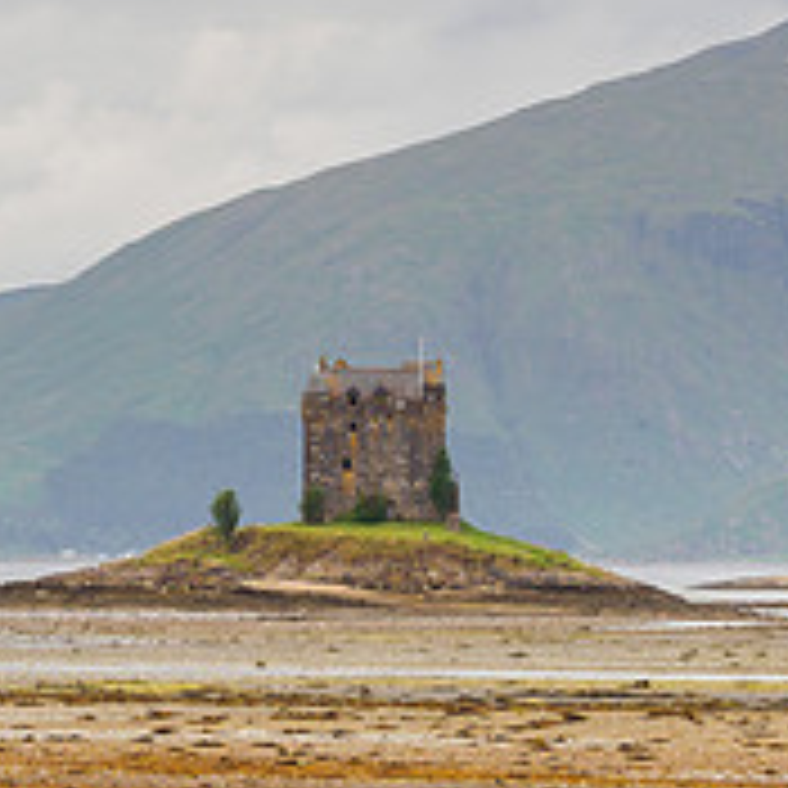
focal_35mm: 336
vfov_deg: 5.2
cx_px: 35
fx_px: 8654
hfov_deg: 5.2
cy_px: 240
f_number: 7.1
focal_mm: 57
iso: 200
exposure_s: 1/160
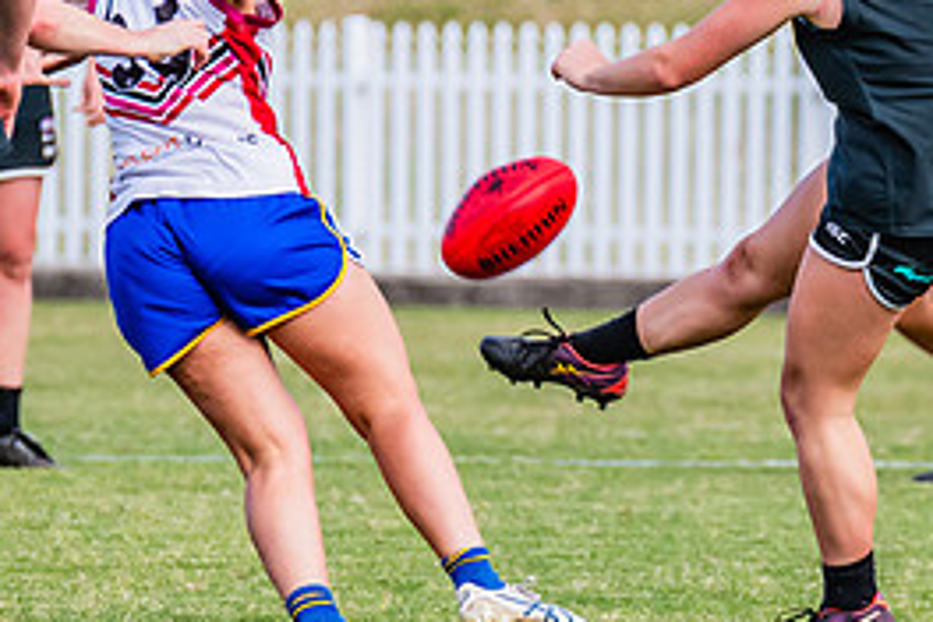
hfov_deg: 1.9
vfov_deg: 1.3
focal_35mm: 1087
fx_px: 28169
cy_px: 18
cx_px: 783
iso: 800
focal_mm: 310
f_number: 6.3
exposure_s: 1/1600
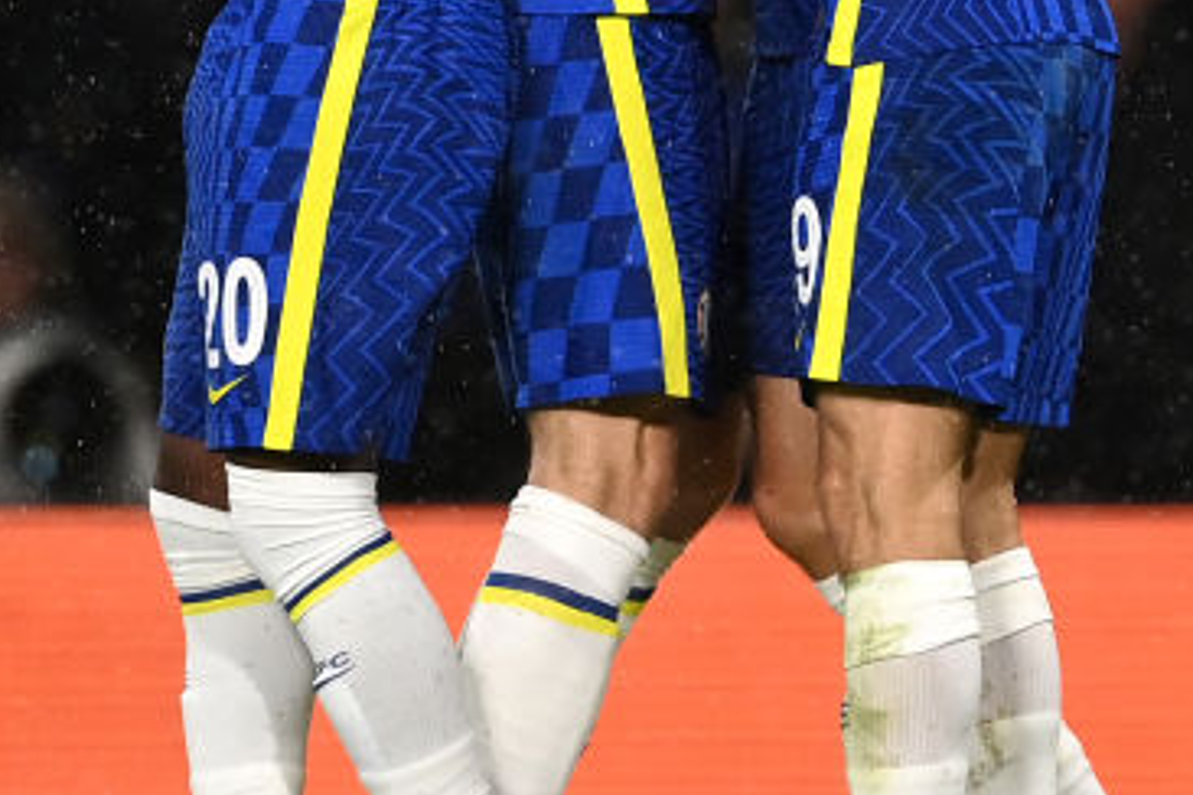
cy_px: 34
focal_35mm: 1119
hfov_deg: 1.8
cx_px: 574
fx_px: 37080
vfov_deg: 1.2
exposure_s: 1/1600
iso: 2000
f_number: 2.8
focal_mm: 400
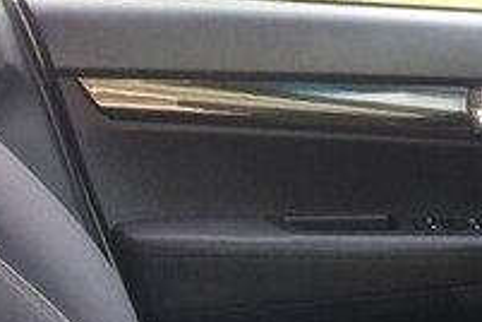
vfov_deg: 12.6
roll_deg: -5.6
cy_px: 585
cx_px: 779
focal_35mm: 99
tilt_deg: -27.2
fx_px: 1325
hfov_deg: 17.8
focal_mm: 4.15
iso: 32
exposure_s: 1/33
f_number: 2.2
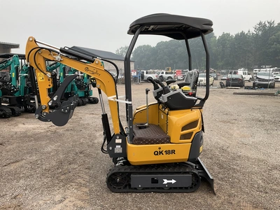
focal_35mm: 29
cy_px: 105
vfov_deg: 48.2
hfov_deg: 61.7
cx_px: 140
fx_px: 235
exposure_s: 1/161
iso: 20
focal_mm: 3
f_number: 1.8
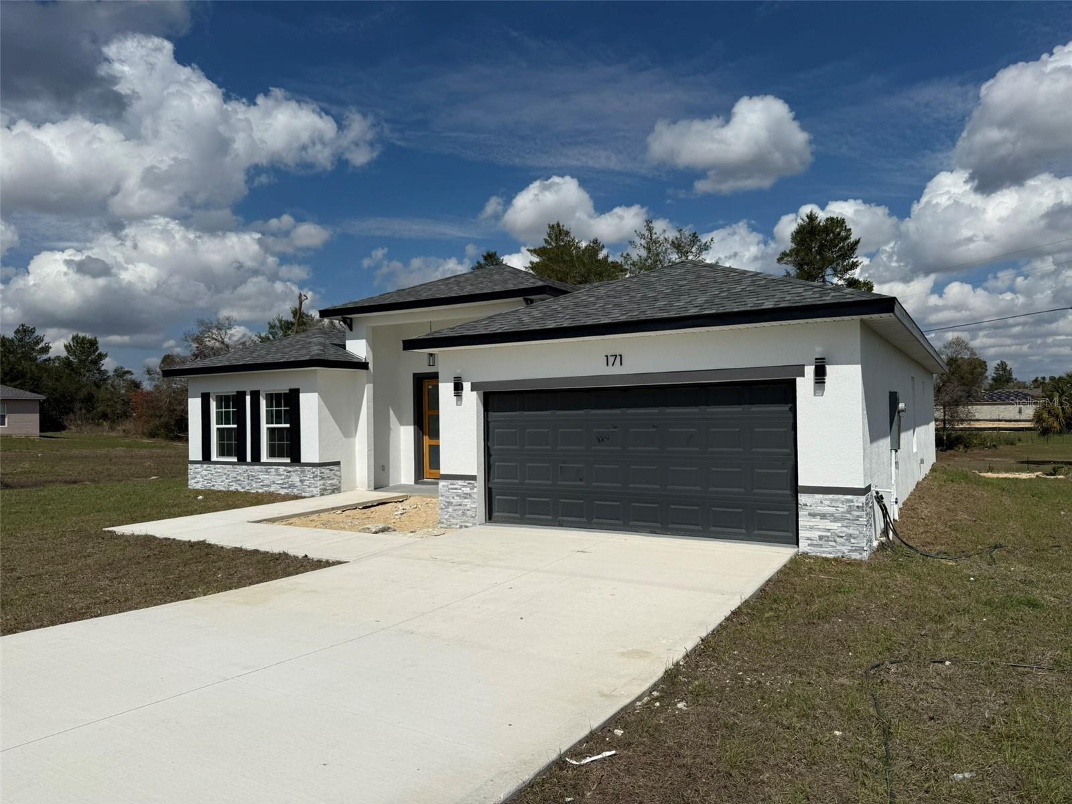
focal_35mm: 24
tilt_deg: +1.1
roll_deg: +1.0
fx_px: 743
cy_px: 402
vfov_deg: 56.8
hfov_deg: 71.6
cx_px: 536
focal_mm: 6.76
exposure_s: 1/14286
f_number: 1.78
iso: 64
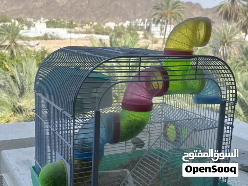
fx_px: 186
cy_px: 93
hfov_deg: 67.3
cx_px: 124
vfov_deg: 53.1
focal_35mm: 26
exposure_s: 1/2179
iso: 50
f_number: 1.6
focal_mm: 5.1
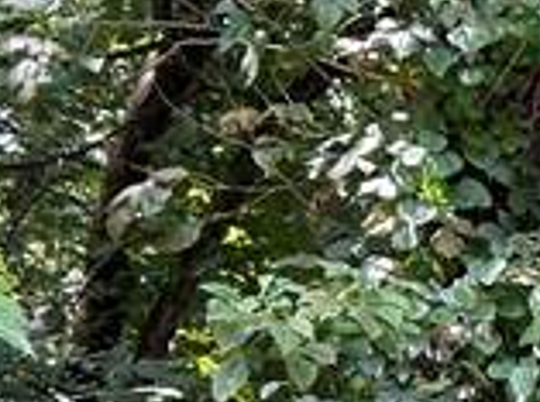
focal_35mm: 170
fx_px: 2646
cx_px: 1517
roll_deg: -1.7
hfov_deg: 9.6
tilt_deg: +13.8
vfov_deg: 8.5
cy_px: 653
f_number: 1.5
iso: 40
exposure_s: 1/243
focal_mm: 5.7
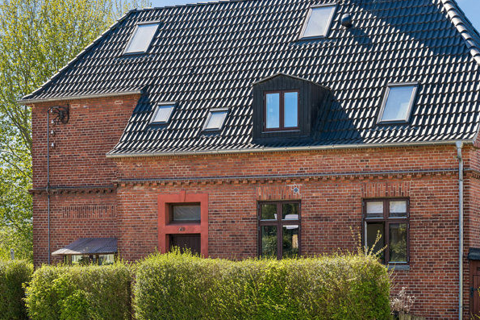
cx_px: 286
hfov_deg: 25.9
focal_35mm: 78
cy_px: 152
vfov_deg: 17.5
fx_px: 1040
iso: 160
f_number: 9
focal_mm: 58
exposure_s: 1/160
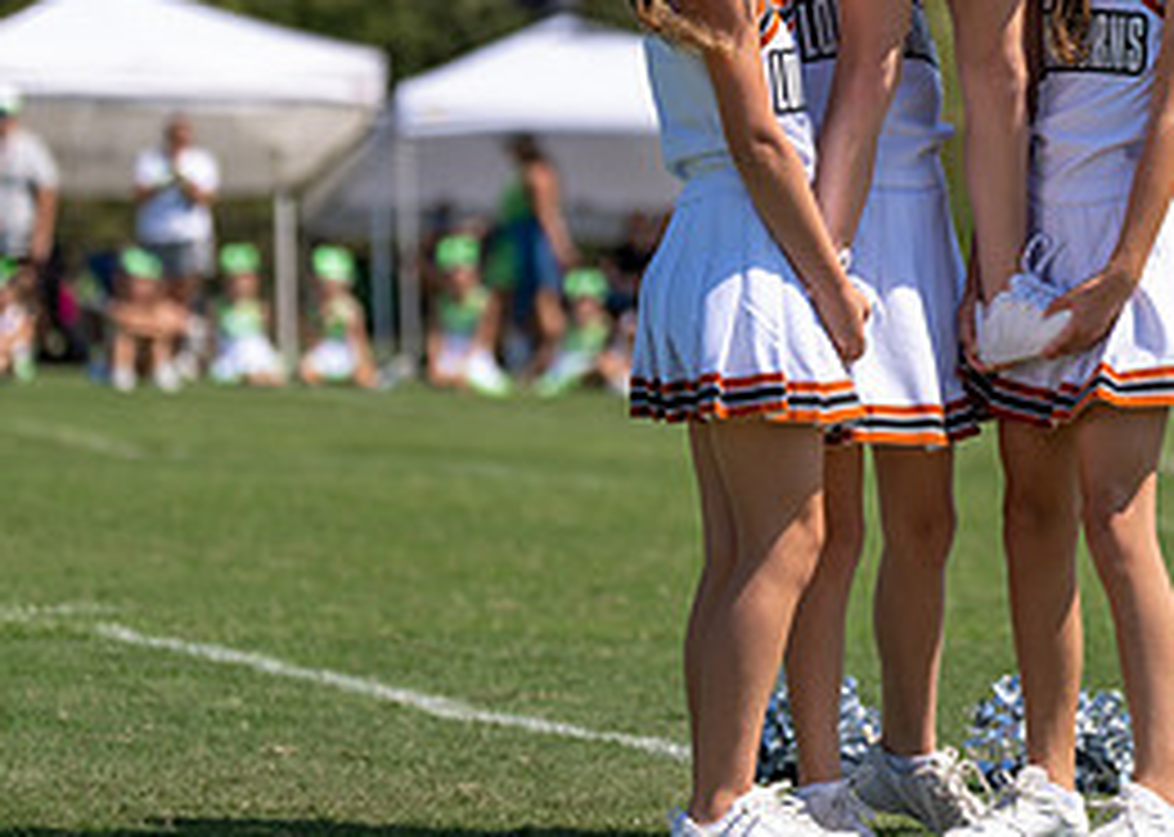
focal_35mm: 254
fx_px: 8462
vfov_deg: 5.6
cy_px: 58
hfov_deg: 7.9
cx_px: 963
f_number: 2.8
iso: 100
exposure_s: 1/2000
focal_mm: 108
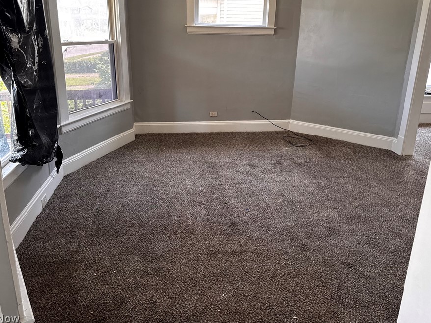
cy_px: 138
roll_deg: -0.9
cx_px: 220
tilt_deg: -17.2
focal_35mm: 28
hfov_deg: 63.5
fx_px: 349
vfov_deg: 49.6
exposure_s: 1/121
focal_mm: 6.76
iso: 200
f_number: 1.78
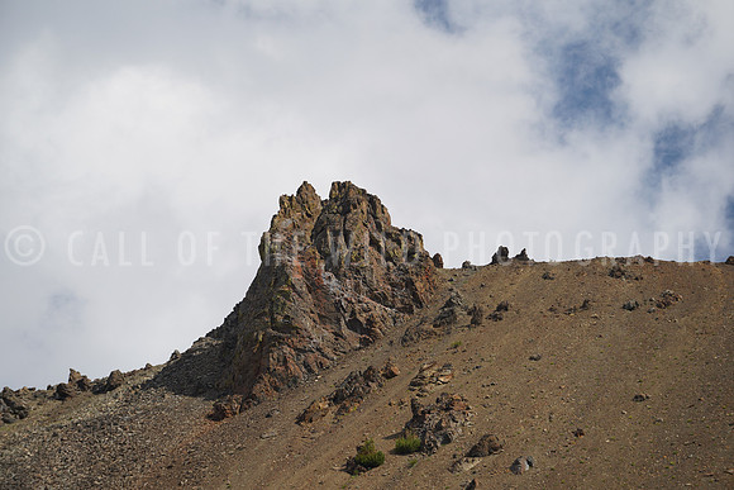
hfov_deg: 10.8
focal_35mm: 191
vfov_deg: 7.2
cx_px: 367
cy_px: 245
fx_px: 3895
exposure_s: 1/400
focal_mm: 191
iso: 160
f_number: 5.6
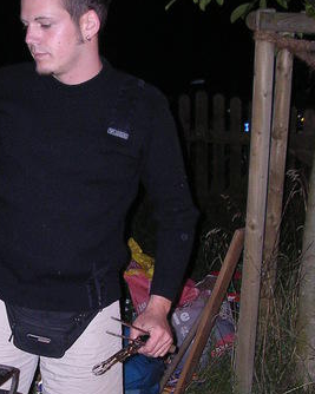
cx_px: 51
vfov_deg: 26.7
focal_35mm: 71
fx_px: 828
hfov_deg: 21.2
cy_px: 250
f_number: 2.8
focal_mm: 5.8
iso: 348
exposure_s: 1/60.1
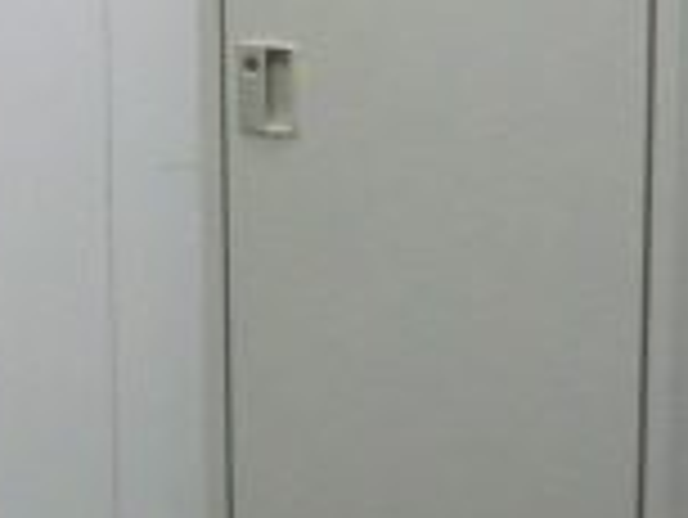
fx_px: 2248
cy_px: 68
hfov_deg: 17.4
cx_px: 364
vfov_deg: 13.0
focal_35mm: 113
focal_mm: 4.9
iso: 400
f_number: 3.2
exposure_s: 1/60
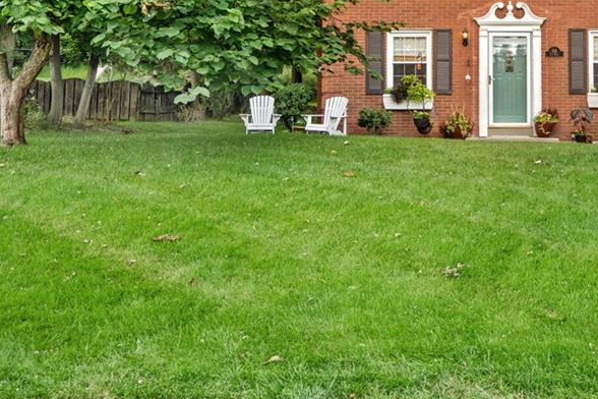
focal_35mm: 54
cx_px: 503
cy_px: 69
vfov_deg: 24.6
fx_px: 897
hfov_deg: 35.3
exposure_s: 1/500
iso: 2000
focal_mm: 31
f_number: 8
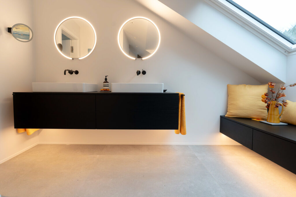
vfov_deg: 70.5
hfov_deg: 93.3
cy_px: 98
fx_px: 140
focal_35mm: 17
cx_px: 148
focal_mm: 17
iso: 1600
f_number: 5
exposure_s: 1/50
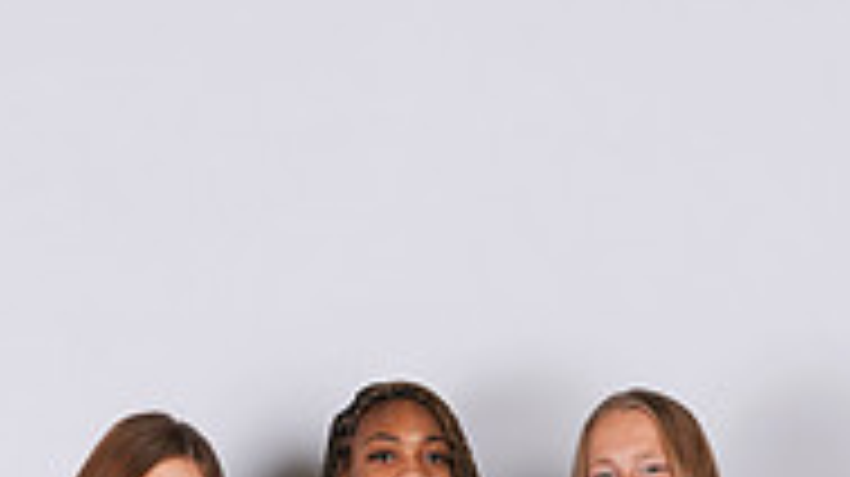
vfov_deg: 5.8
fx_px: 4550
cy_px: 999
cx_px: 504
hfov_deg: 10.7
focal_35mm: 202
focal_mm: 81
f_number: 11
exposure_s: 1/200
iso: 400
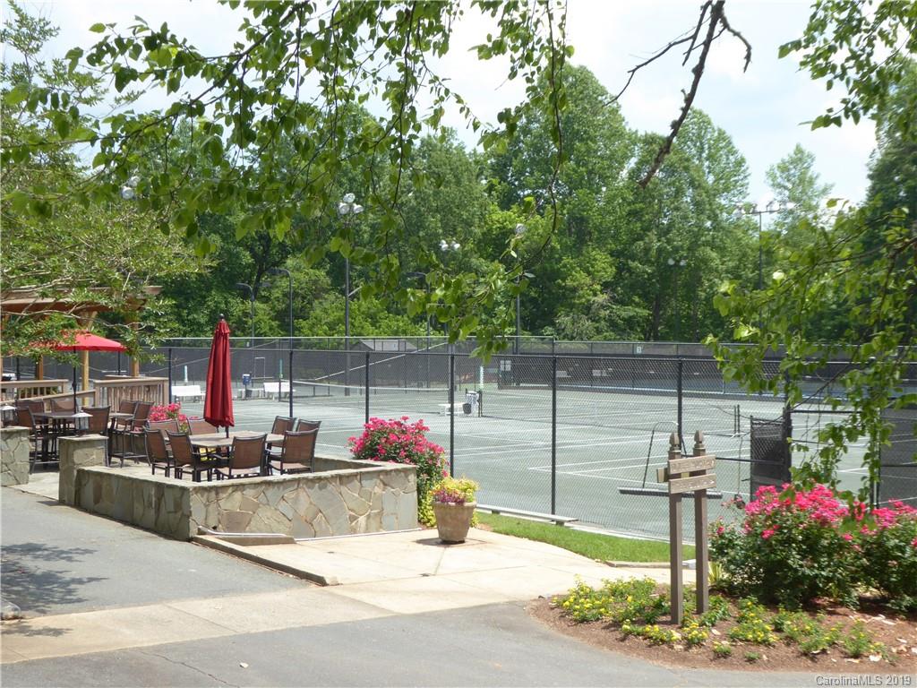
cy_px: 344
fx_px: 1325
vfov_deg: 29.1
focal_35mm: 50
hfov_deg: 38.2
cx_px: 458
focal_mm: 9
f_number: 4.1
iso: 80
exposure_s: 1/400
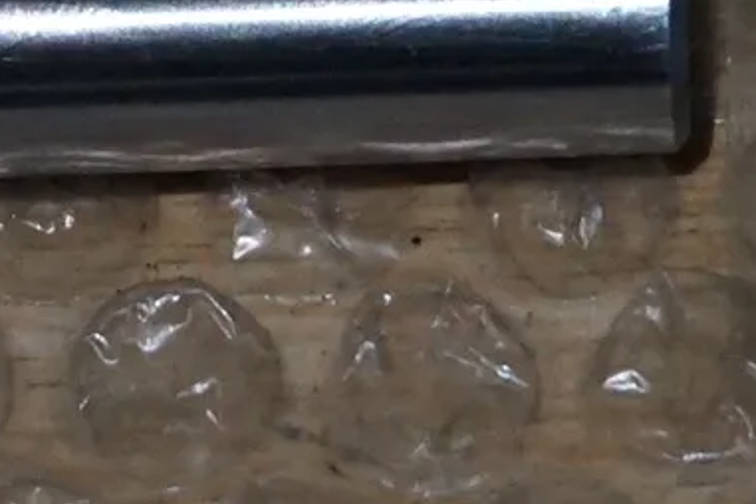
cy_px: -337
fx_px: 9050
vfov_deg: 3.2
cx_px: 756
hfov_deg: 4.8
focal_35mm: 431
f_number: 6.3
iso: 2000
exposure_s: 1/80
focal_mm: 40
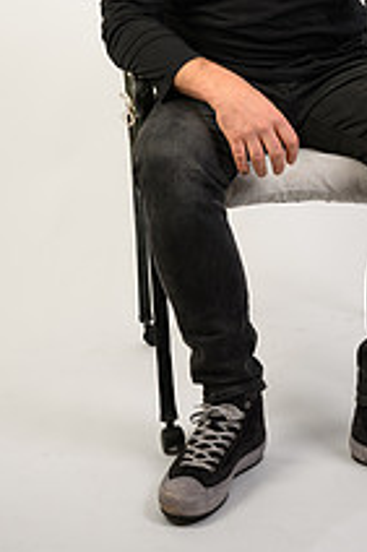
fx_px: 1302
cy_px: 60
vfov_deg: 23.3
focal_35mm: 85
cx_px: 282
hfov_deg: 16.0
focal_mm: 40
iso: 200
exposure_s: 1/60
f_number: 7.1
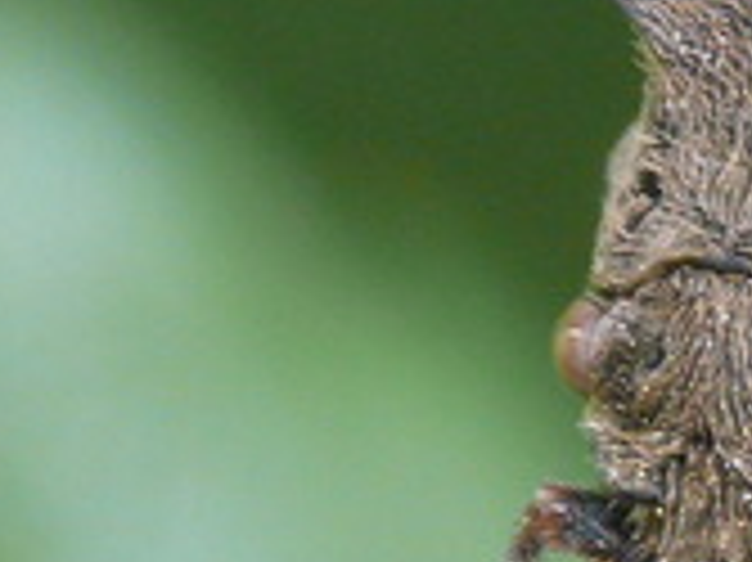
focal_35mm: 2151
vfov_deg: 0.7
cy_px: 355
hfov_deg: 0.9
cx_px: 813
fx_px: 46695
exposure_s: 1/30
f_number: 11
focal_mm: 88.8
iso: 200
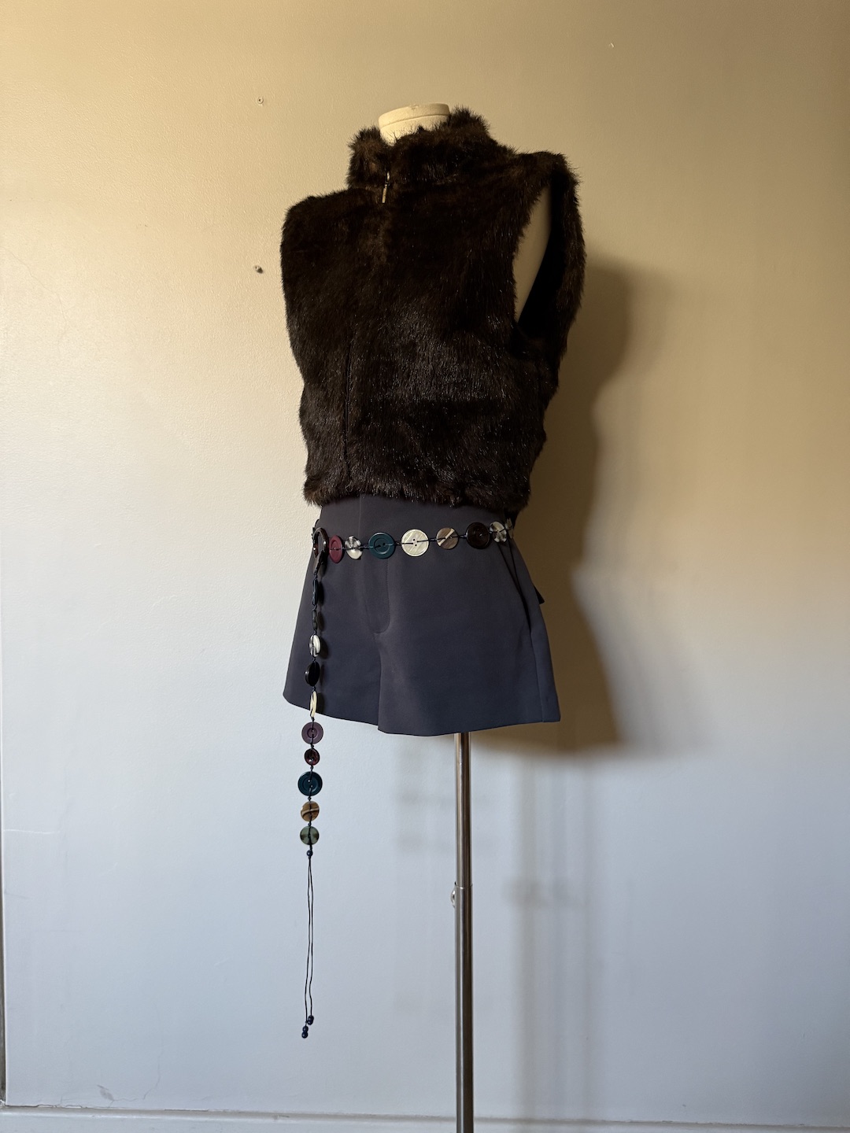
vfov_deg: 71.6
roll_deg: -1.8
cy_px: 566
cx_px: 425
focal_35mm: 24
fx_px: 786
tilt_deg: -4.0
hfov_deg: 56.8
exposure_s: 1/50
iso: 400
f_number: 1.78
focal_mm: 6.76
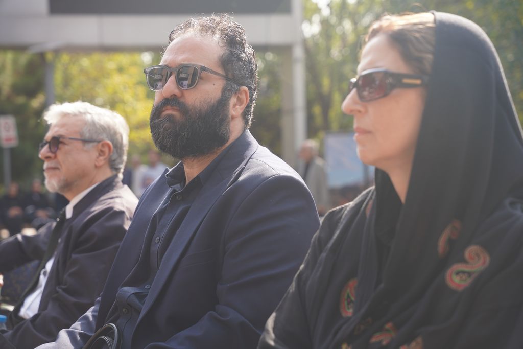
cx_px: 262
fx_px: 1017
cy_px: 174
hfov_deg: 28.8
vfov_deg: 19.5
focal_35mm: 70
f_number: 4
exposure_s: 1/160
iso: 100
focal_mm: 70
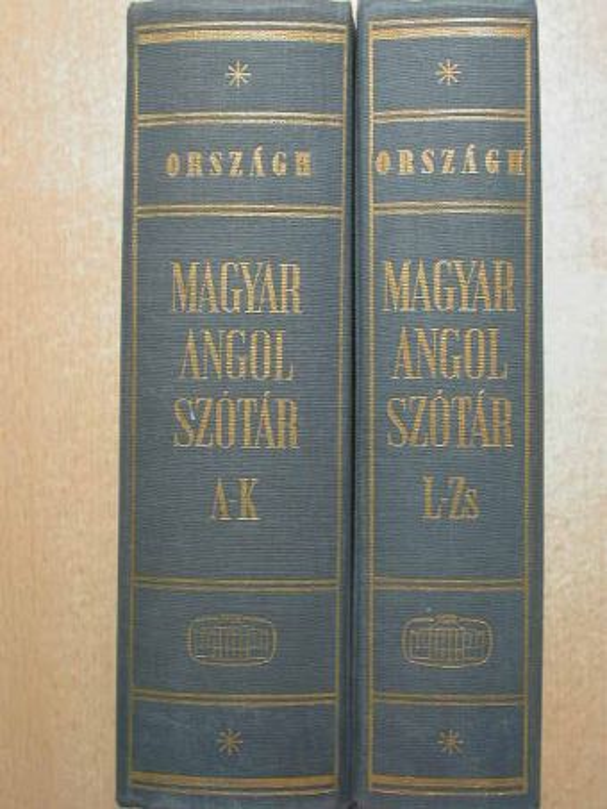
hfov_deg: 24.4
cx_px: 304
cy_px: 404
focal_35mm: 60
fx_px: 1402
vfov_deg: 32.2
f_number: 3.1
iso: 100
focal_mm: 12.6
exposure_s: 1/52.2
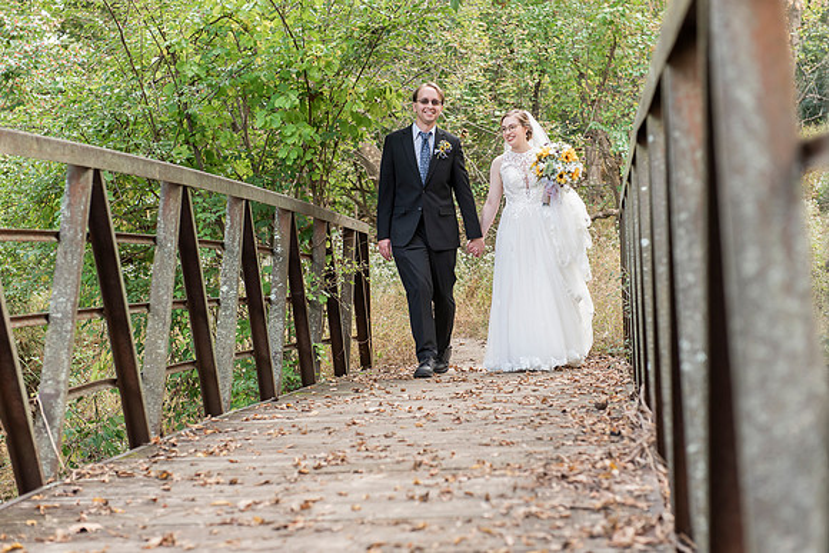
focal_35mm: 75
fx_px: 1732
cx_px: 435
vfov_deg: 18.1
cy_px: 283
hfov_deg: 26.9
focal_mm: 70
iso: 400
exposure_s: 1/250
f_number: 4
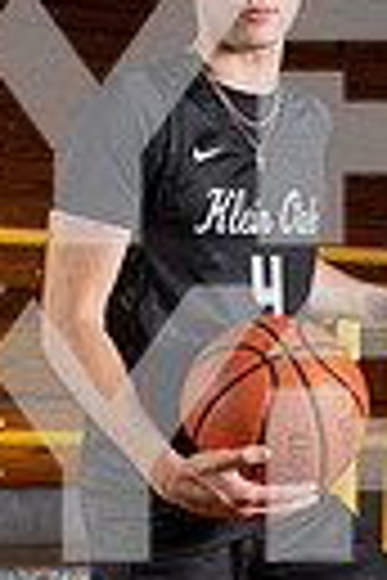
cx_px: 216
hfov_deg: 10.6
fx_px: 2080
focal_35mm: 129
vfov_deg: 15.8
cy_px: 427
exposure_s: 1/200
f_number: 5.6
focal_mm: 37
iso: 320
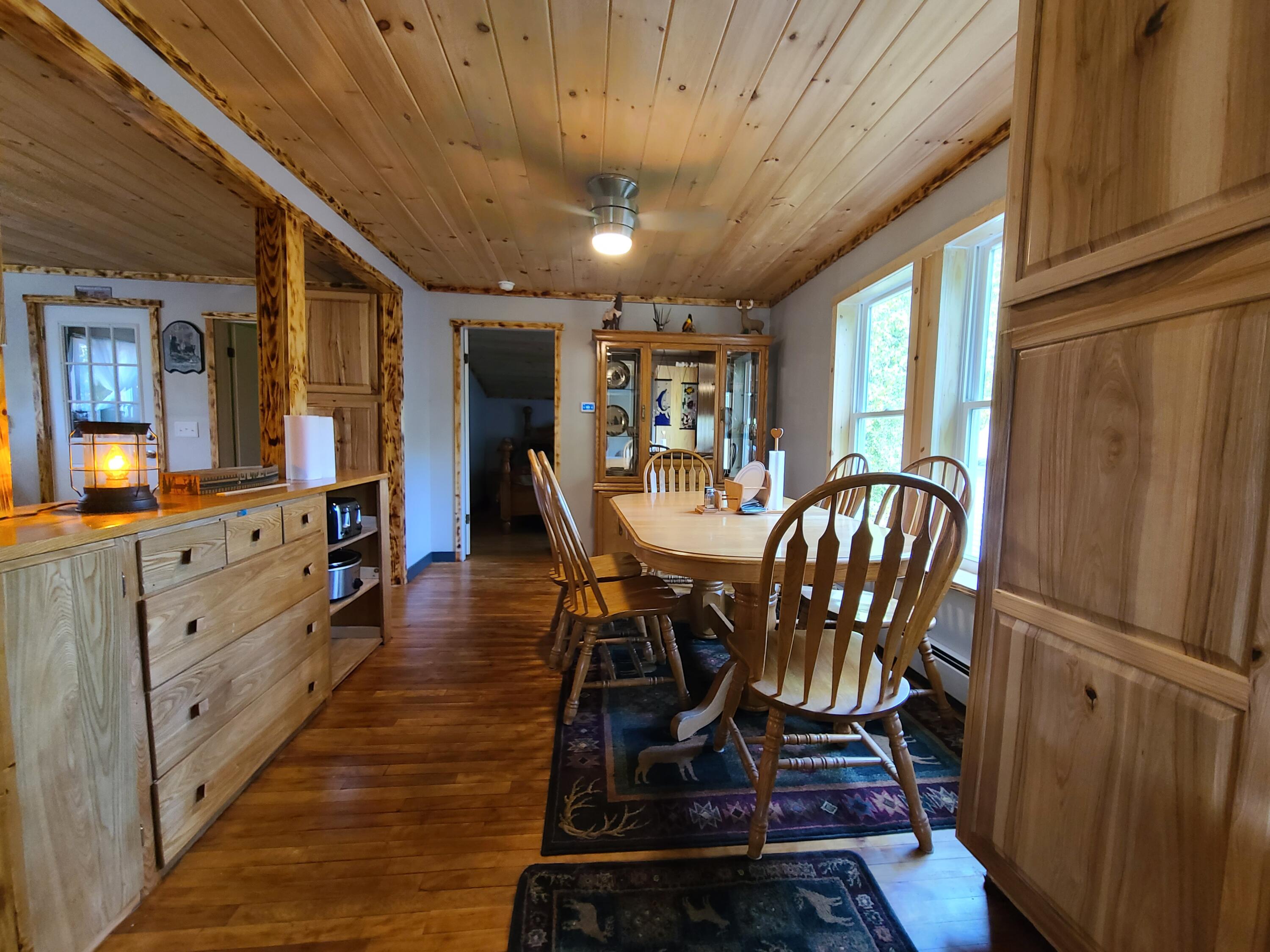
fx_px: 477
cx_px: 635
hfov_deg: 106.2
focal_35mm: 13
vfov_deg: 89.9
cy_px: 476
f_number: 2.2
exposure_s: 1/40
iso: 400
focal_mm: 2.2
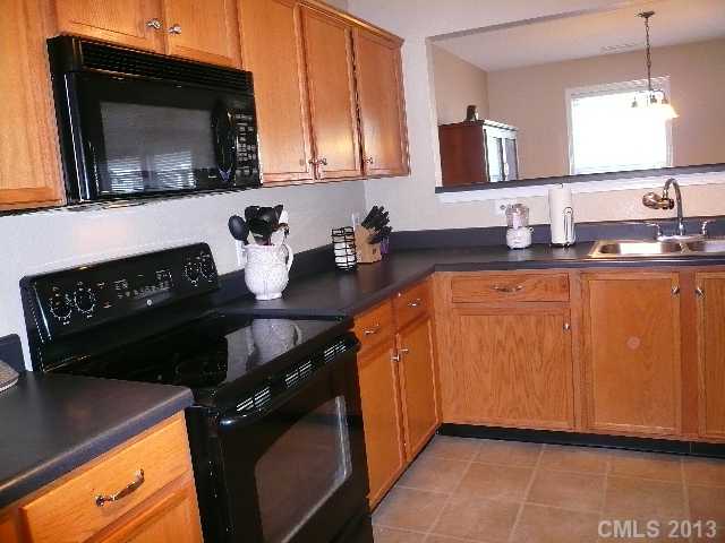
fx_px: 586
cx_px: 362
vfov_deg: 49.7
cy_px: 272
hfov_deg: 63.4
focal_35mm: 28
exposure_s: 1/30
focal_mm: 4.6
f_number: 2.8
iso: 250
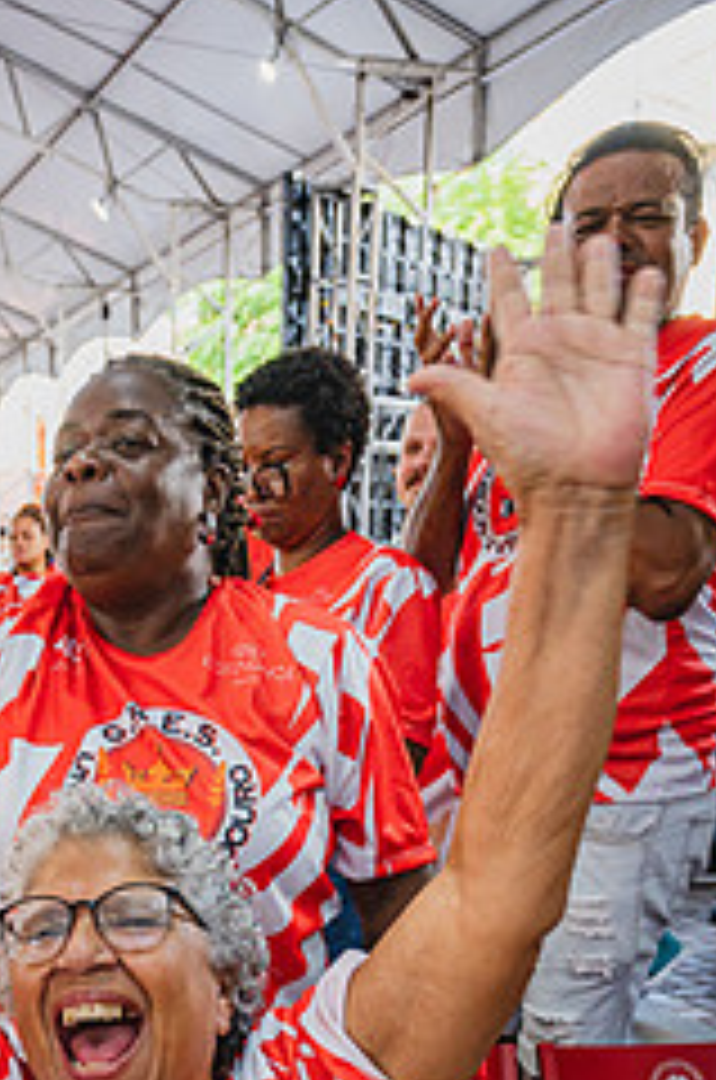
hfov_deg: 28.7
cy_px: 990
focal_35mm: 45
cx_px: 83
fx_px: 1348
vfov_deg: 40.1
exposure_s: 1/320
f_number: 4
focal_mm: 24
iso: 1000
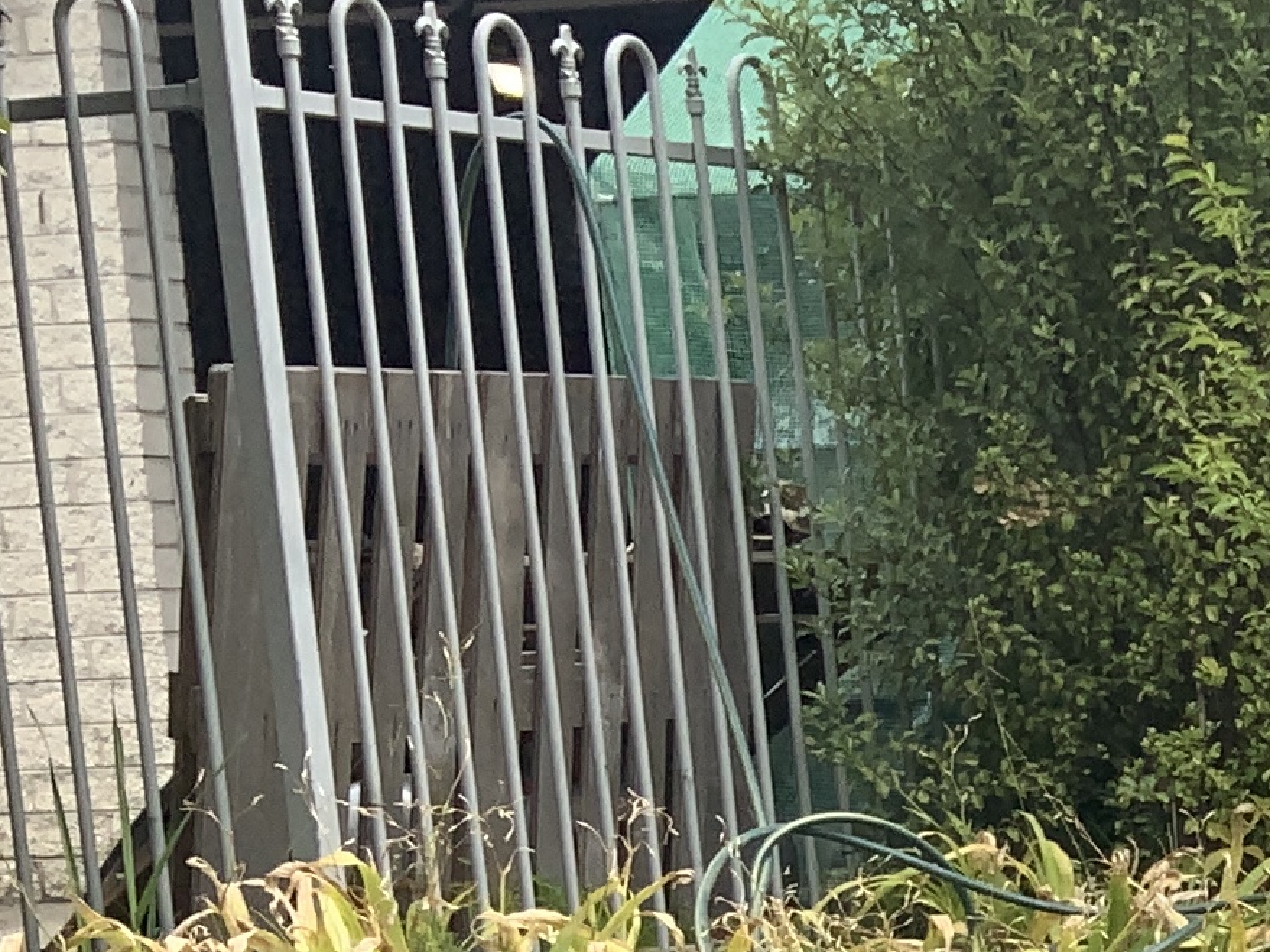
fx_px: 4879
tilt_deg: -9.0
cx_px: 2479
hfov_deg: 13.0
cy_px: 1436
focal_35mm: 133
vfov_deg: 10.7
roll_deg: +3.1
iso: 16
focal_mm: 3
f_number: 1.8
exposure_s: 1/635
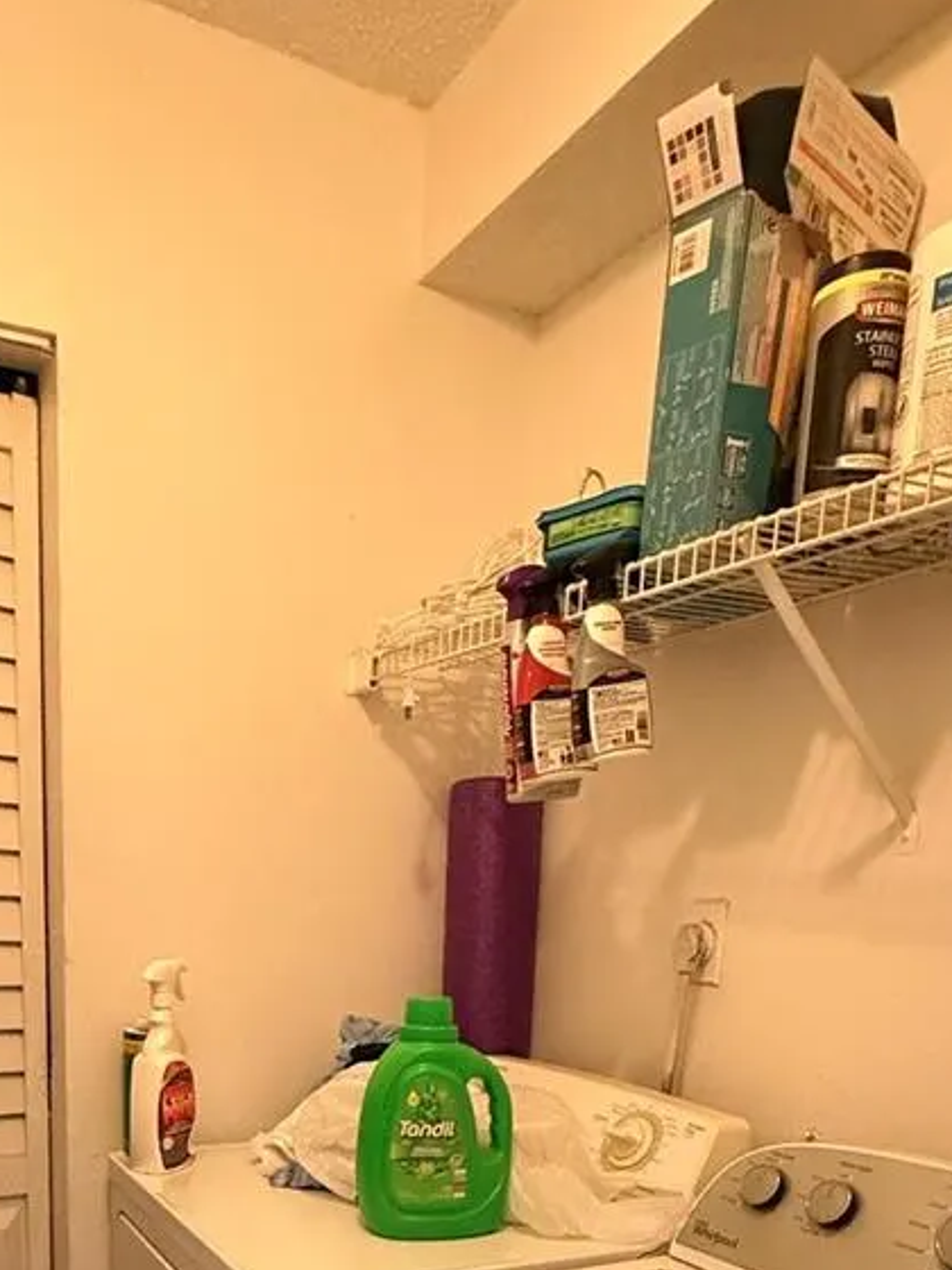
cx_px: 297
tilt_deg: -12.0
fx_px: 1100
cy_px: 1157
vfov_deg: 52.3
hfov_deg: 45.9
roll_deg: -4.1
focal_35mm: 30
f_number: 2.2
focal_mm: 2.22
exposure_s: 1/60
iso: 1000
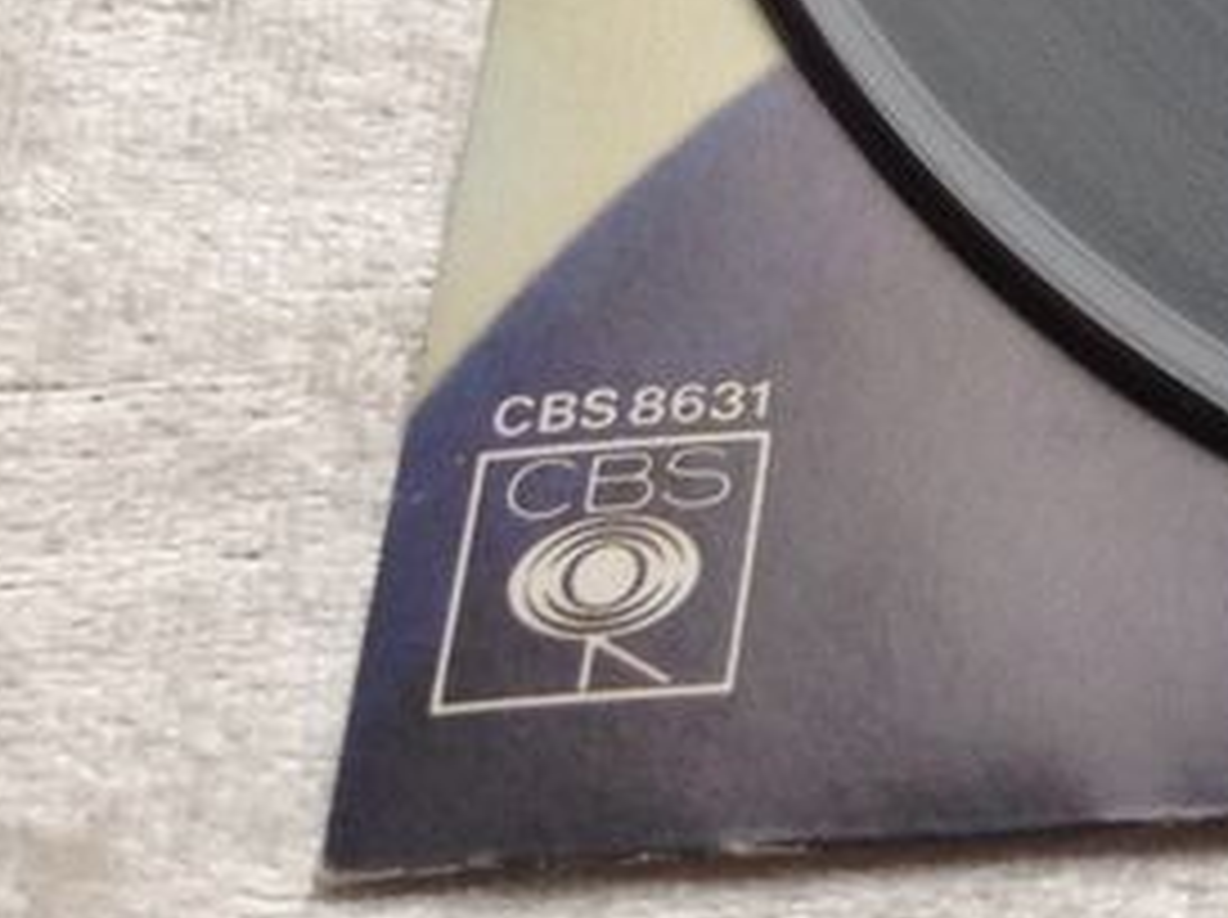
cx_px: 2177
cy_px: -371
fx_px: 4535
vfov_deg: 11.2
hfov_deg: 13.8
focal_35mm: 128
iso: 50
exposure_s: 1/24
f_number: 2.4
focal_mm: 4.28
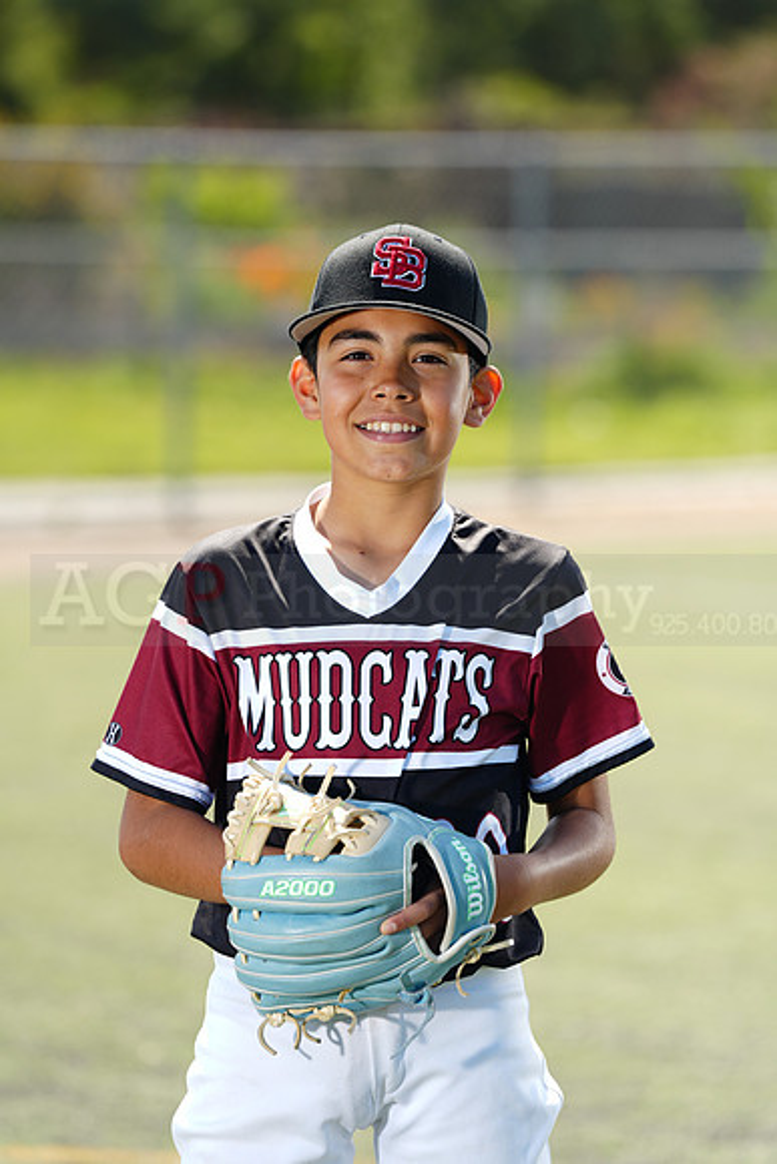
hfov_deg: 6.9
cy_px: 582
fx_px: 6471
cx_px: 388
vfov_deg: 10.3
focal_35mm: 200
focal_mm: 200
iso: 64
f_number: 4.5
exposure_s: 1/250
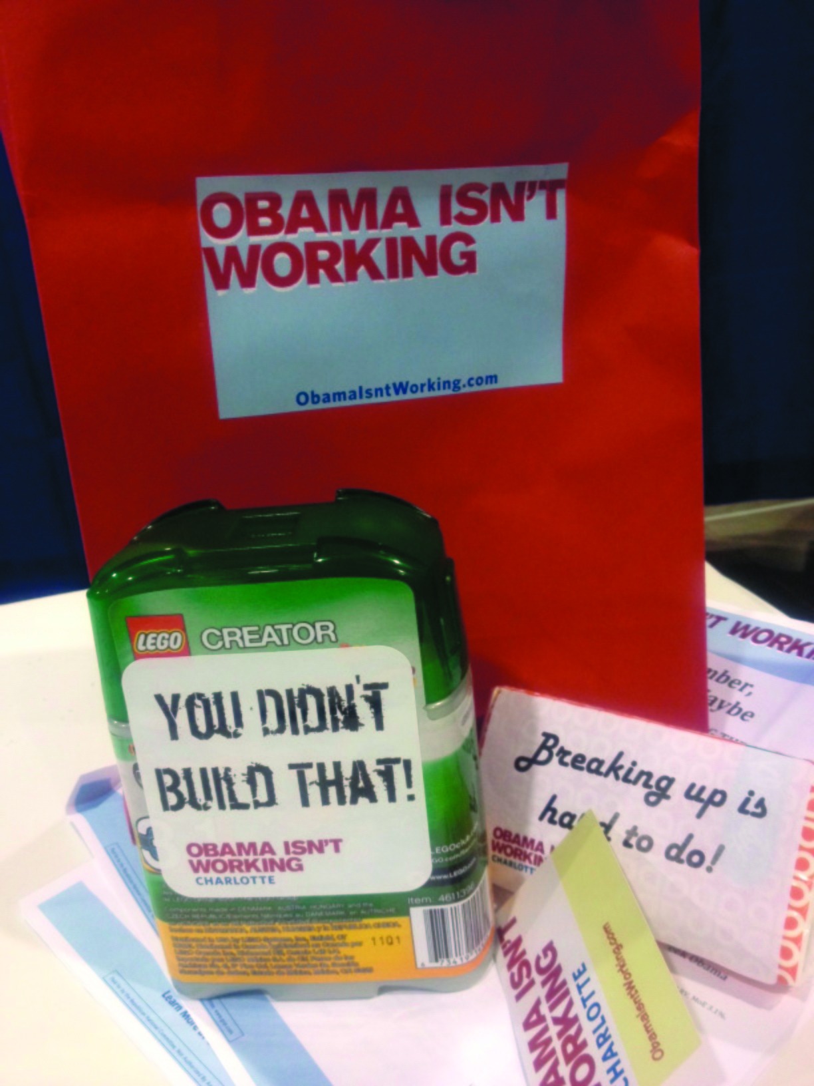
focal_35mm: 35
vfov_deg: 52.6
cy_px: 543
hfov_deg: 40.7
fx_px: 1097
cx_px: 407
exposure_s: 1/20
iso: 125
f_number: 2.4
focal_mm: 4.28
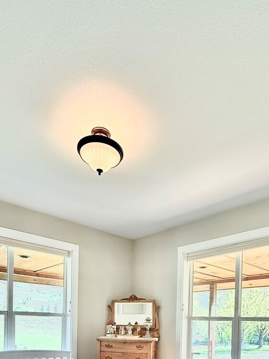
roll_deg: -1.5
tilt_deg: -0.7
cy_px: 329
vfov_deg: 55.8
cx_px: 151
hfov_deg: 51.2
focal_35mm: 27
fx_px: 280
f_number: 2.2
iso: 80
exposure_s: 1/120
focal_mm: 2.22
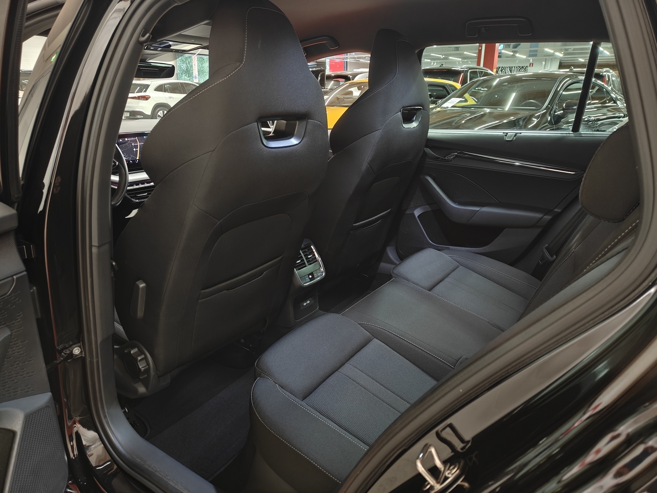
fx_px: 456
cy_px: 246
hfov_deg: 71.6
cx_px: 328
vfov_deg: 56.8
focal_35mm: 24
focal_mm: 5.59
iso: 1000
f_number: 1.8
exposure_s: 1/20
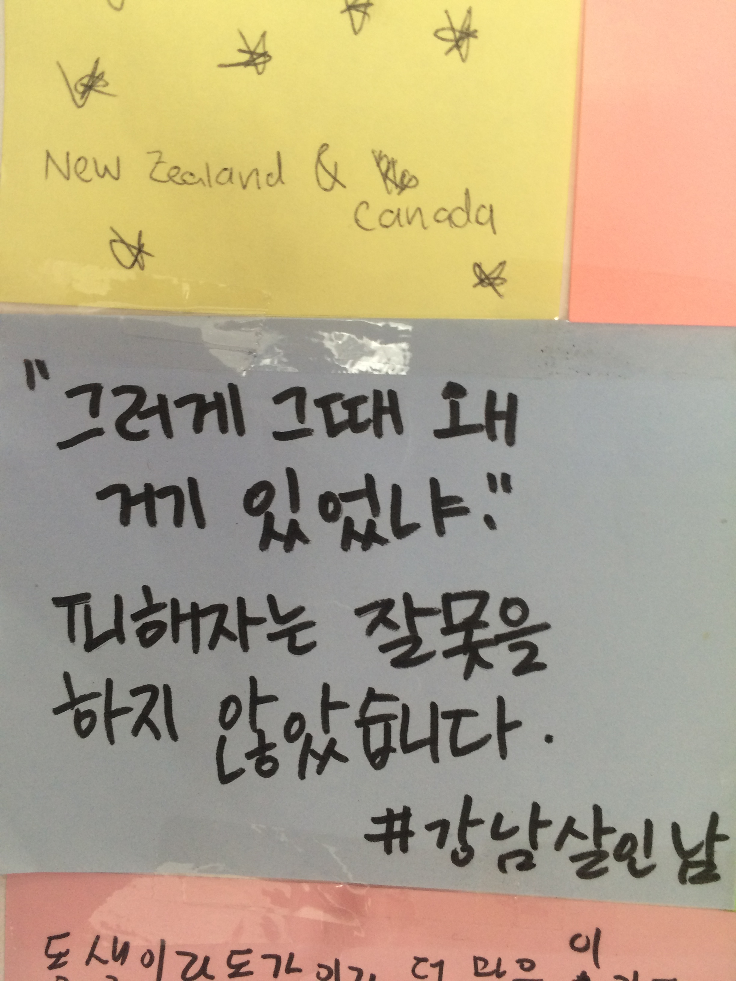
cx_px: 368
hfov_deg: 48.2
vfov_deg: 61.7
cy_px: 490
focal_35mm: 29
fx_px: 822
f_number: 2.2
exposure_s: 1/30
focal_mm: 4.15
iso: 80
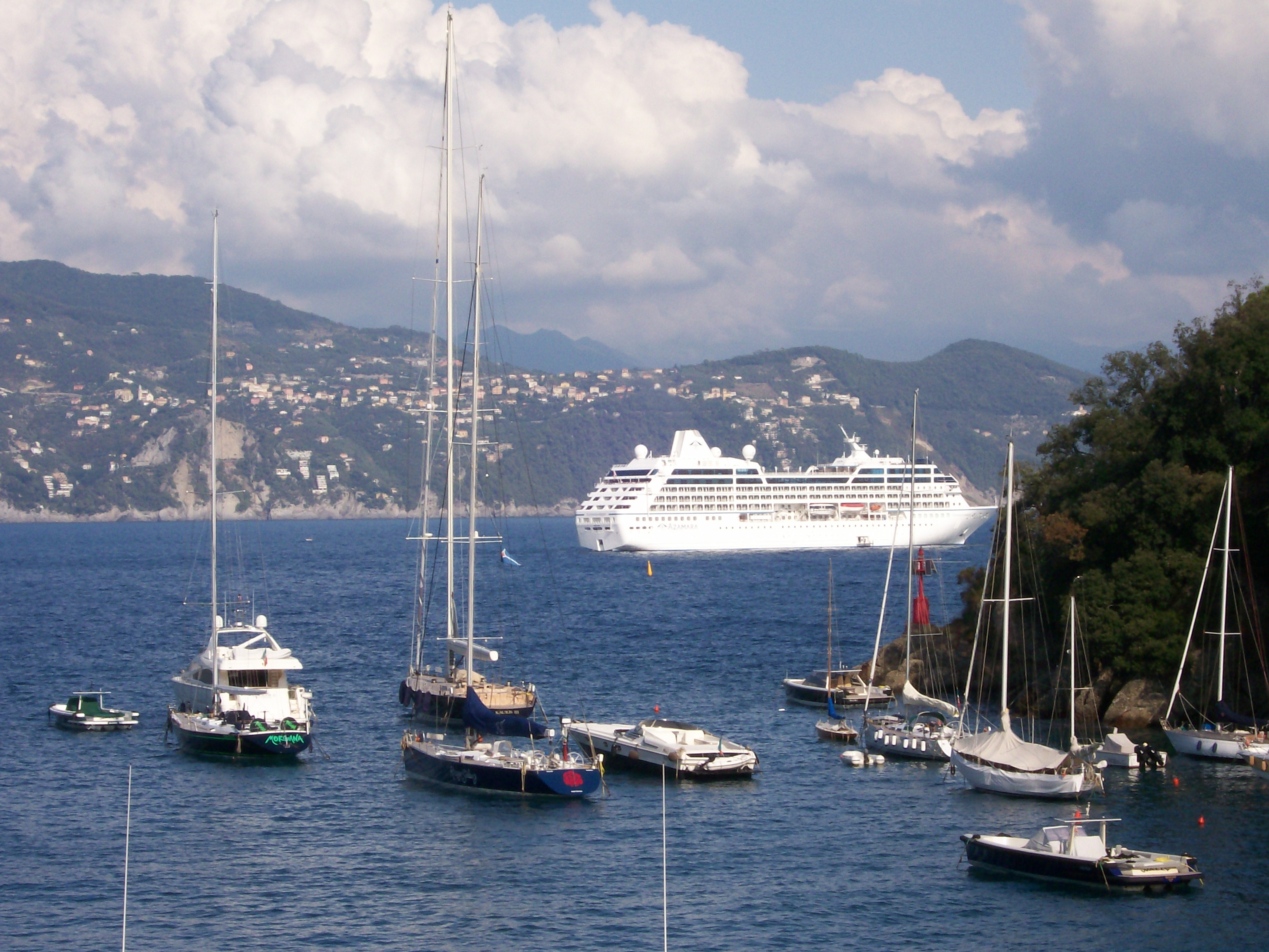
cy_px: 476
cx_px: 634
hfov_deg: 18.2
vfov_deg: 13.7
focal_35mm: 108
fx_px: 3959
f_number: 8.5
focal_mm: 18
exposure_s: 1/301
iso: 80
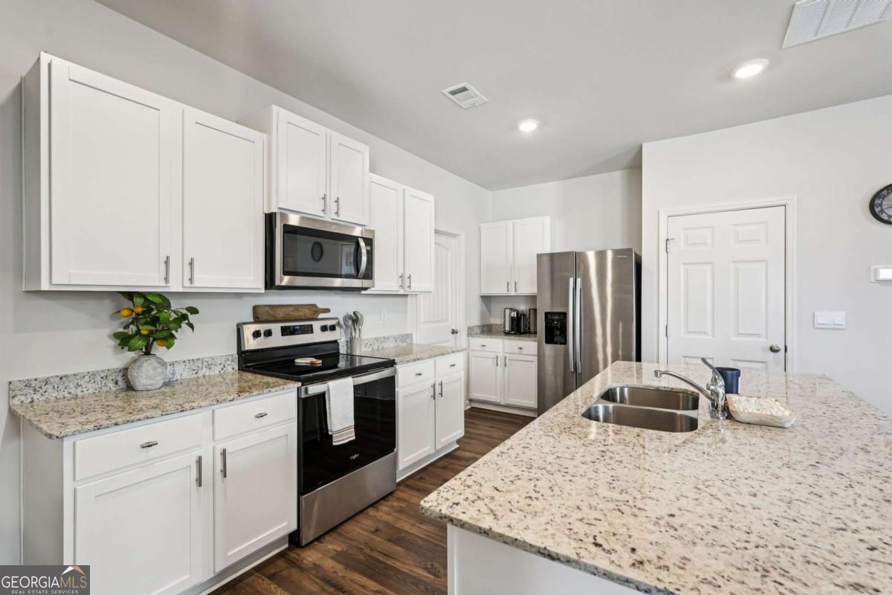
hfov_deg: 96.7
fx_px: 396
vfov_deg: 73.7
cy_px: 298
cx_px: 446
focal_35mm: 16
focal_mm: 16
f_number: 8
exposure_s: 1/15
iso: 800
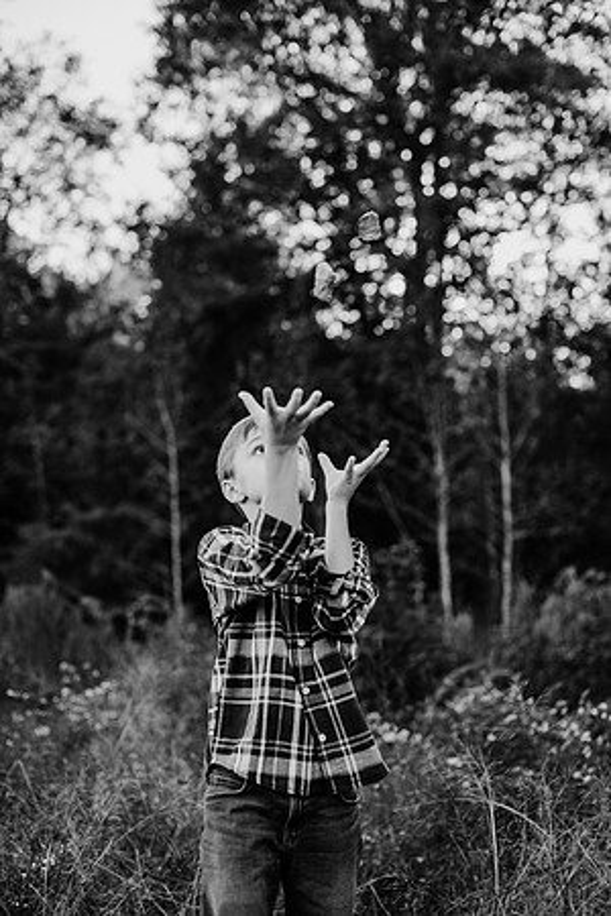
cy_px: 458
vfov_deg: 39.6
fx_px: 1273
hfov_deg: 27.0
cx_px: 306
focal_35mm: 50
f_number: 2.5
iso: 400
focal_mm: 50
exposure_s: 1/1250
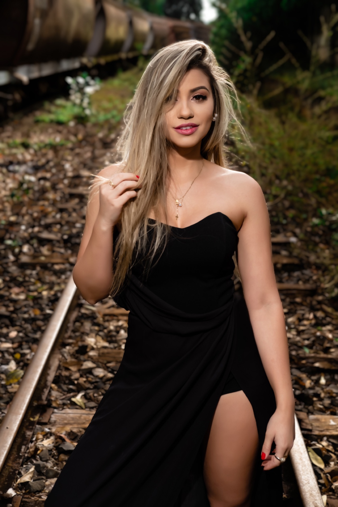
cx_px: 169
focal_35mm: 53
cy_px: 254
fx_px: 746
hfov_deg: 25.5
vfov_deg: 37.5
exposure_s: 1/250
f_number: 4.5
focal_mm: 35
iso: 200
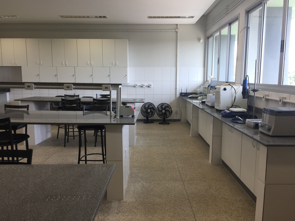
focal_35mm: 29
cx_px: 148
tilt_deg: -8.3
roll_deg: -1.3
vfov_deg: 48.2
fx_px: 247
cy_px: 110
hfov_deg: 61.7
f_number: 2.2
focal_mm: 4.15
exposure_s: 1/60
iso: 32
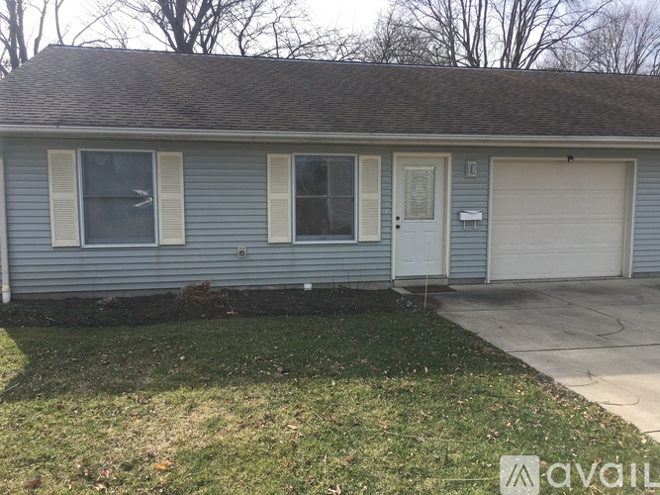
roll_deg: -0.7
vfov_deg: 48.2
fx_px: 553
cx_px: 330
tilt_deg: -4.3
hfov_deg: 61.7
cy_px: 248
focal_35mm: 29
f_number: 2.2
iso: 25
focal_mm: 4.15
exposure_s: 1/905
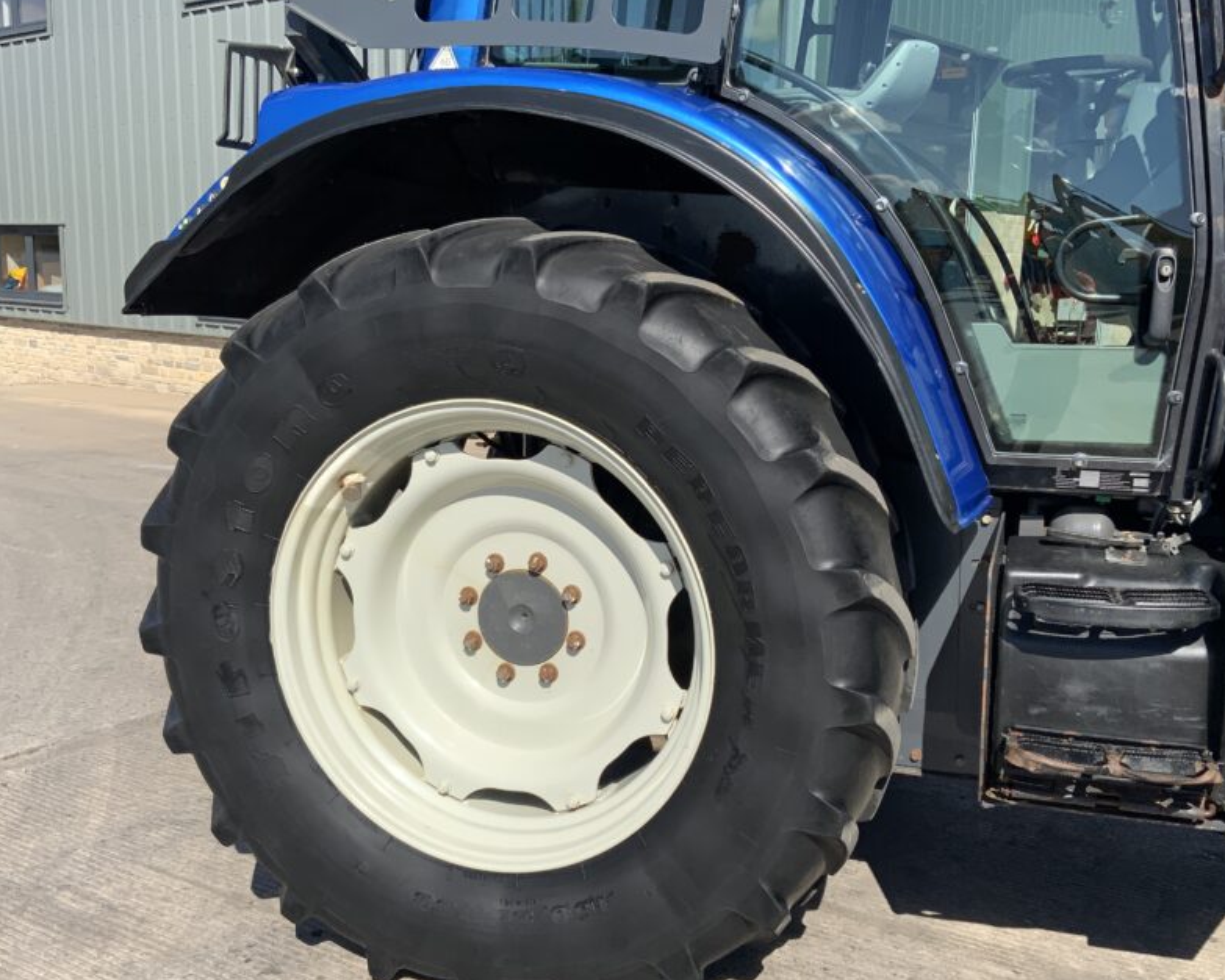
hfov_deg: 49.0
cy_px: 536
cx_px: 646
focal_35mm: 37
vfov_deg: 40.1
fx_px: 1342
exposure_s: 1/1730
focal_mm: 3
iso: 16
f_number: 1.8
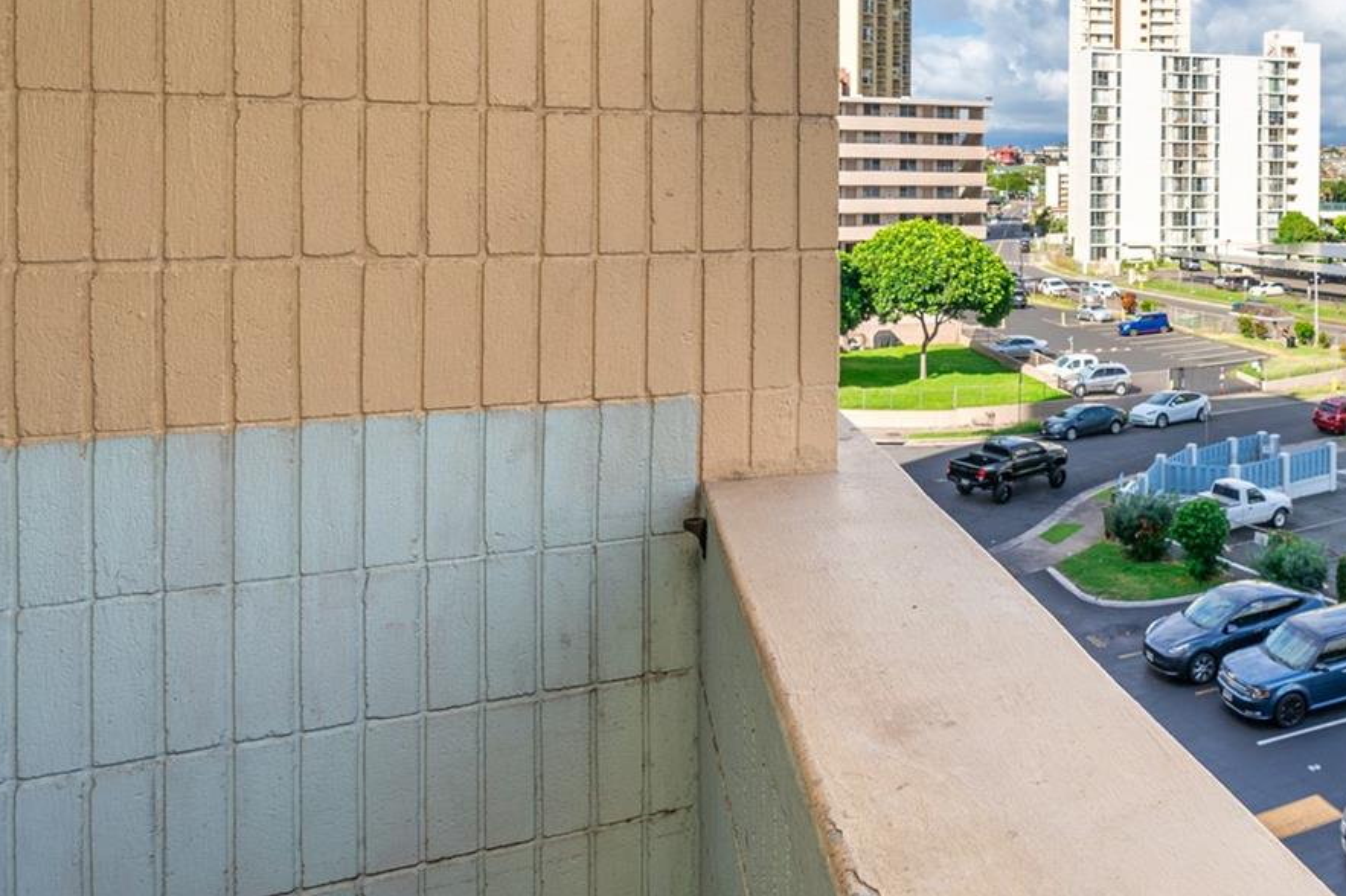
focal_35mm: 29
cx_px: 1146
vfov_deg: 42.0
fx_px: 1084
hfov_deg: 57.0
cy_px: 125
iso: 160
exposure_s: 1/250
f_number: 8
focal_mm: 16
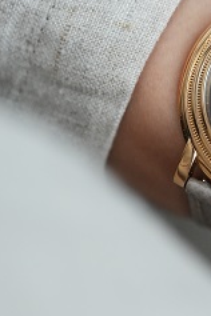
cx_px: 287
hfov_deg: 4.4
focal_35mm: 311
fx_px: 2734
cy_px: 101
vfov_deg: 6.6
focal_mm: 105
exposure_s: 1/250
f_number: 3.2
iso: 3200
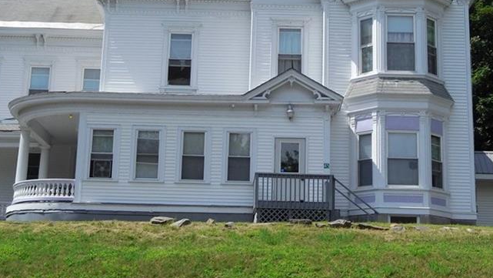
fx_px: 955
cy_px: 65
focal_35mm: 73
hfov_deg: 29.0
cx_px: 253
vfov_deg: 16.5
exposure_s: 1/1000
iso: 100
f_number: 4.2
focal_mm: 7.6
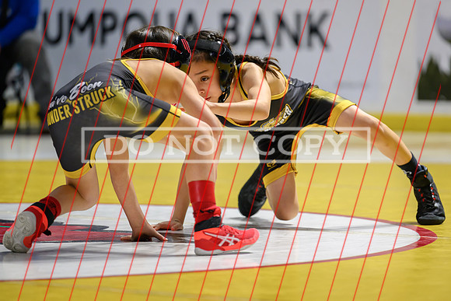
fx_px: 2997
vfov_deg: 5.7
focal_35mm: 239
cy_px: 125
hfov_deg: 8.6
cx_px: 248
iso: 2000
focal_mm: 200
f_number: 2.8
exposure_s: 1/800
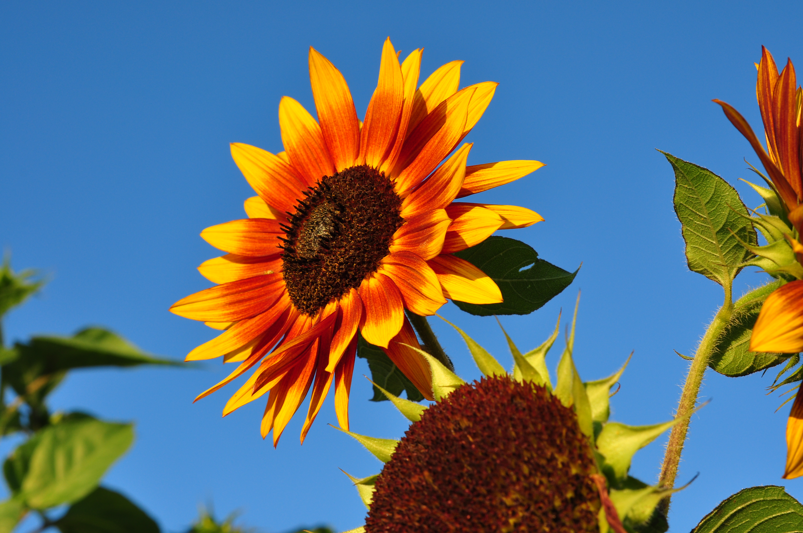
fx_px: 1337
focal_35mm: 60
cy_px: 266
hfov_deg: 33.4
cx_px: 402
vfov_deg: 22.6
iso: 200
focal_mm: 40
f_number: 11
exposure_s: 1/80
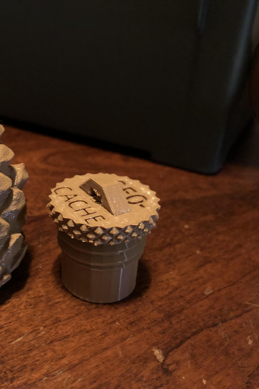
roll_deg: +0.2
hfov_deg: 33.1
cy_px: 194
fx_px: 421
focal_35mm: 39
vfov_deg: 49.6
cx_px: 47
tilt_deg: -29.3
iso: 160
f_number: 1.8
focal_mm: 4
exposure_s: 1/4
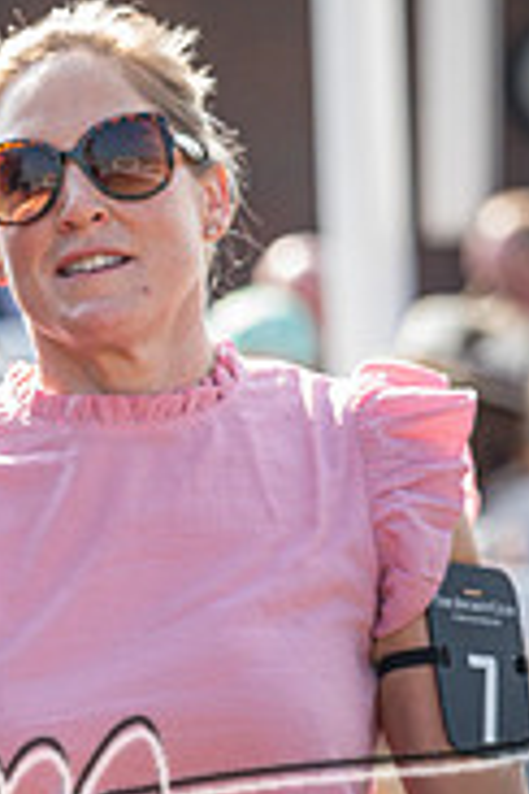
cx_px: -864
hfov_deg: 2.4
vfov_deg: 3.7
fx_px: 12342
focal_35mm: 560
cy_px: 175
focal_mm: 135
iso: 800
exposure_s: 1/1400
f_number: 4
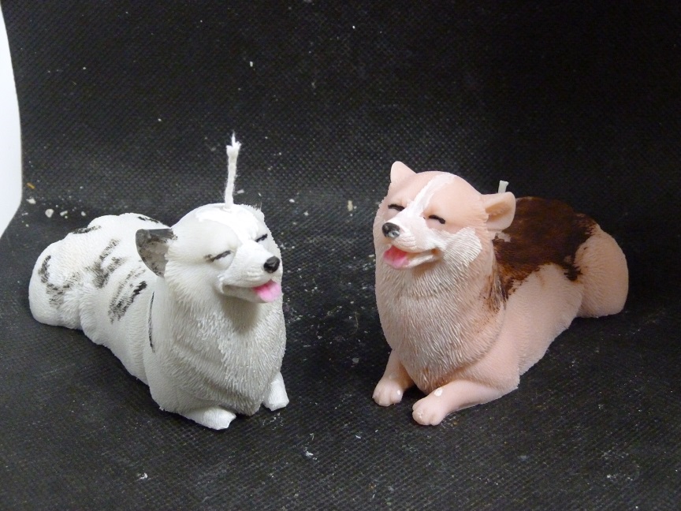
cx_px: 340
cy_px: 256
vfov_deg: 20.4
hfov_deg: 27.0
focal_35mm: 72
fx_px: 1416
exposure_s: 1/15
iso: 800
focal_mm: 12.9
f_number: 3.3
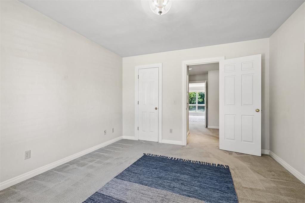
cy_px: 102
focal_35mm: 16
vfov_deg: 73.7
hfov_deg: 96.7
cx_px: 152
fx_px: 136
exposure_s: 1/30
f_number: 8
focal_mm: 16
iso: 200
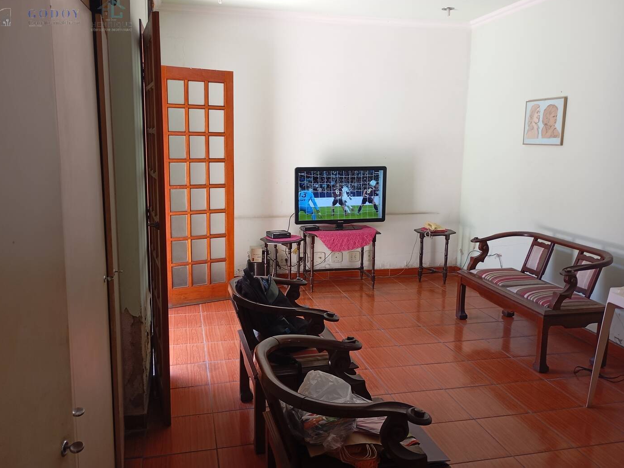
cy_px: 226
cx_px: 303
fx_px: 523
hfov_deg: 61.7
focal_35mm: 29
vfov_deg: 48.2
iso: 304
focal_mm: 4.27
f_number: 1.8
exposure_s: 1/60
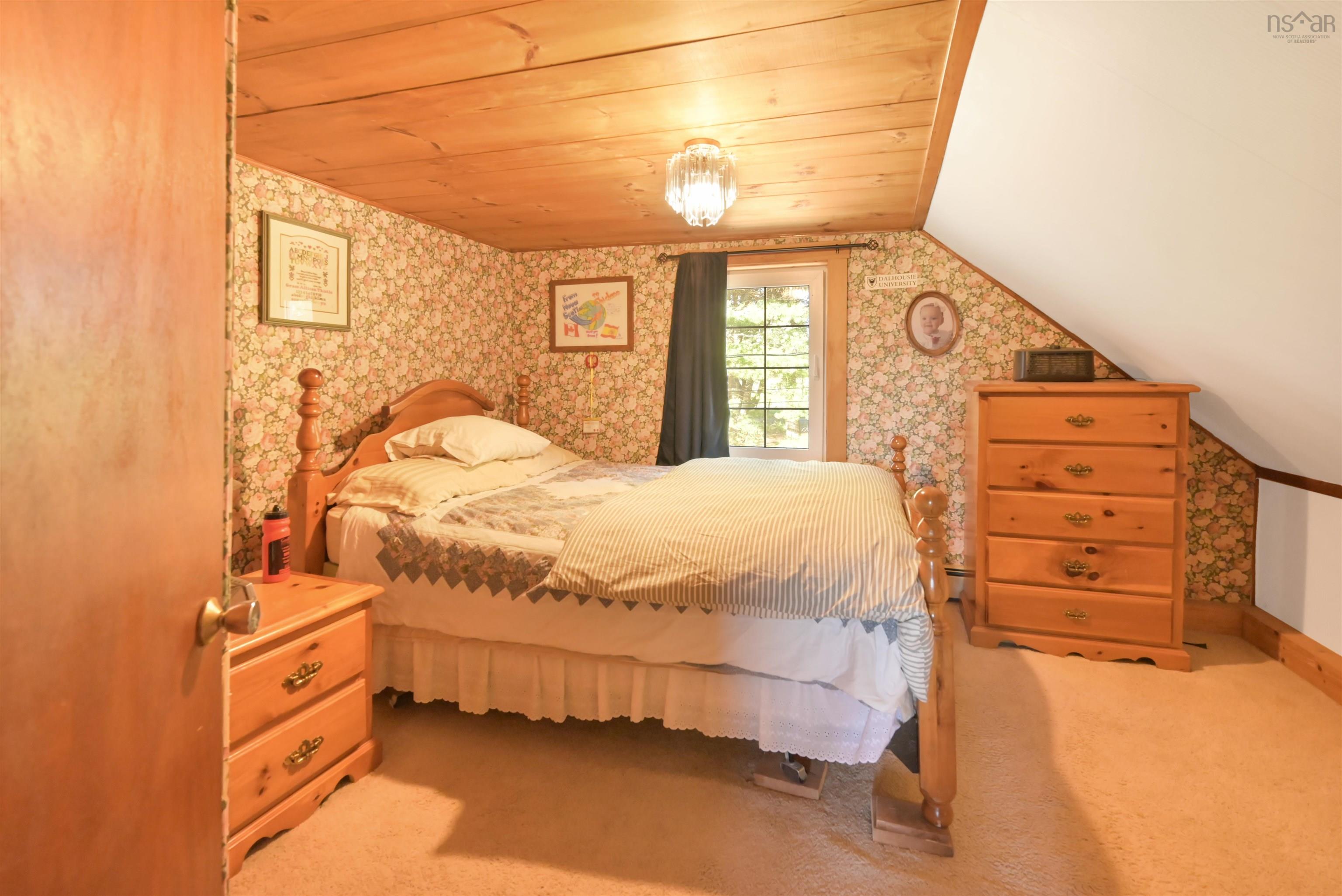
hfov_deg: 96.7
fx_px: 597
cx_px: 671
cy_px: 448
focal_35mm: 16
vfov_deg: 73.8
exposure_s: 1/15
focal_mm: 16
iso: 8000
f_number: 8
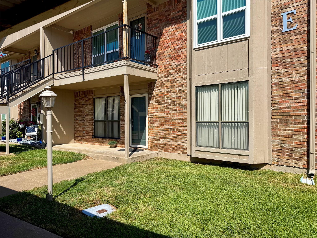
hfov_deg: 71.6
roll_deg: +0.4
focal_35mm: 24
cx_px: 158
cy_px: 119
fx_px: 220
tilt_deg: -0.4
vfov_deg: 56.8
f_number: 1.78
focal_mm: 6.76
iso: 80
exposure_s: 1/6173
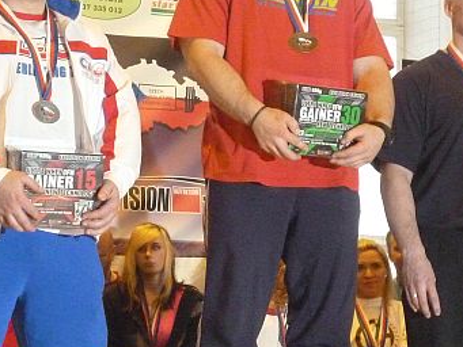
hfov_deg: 12.0
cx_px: 288
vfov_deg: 9.1
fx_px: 2194
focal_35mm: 164
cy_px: 140
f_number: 5
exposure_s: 1/60
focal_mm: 12.5
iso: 800
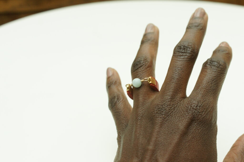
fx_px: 356
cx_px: 122
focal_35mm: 52
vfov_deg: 25.7
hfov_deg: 37.9
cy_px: 81
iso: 800
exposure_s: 1/10
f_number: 5.6
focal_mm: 35
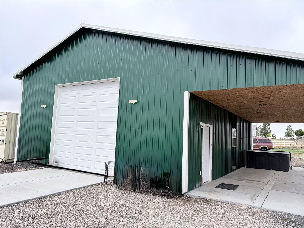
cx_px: 152
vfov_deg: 53.1
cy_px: 114
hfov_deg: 67.3
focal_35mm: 26
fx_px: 228
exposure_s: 1/2141
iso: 50
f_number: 1.6
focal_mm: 5.96
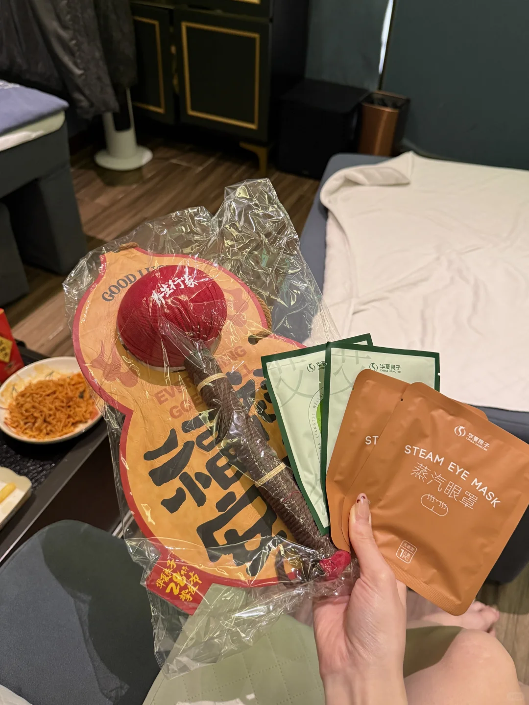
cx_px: 264
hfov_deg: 56.8
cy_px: 352
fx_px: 489
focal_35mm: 24
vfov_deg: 71.6
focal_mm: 6.76
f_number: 1.78
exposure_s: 1/50
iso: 320
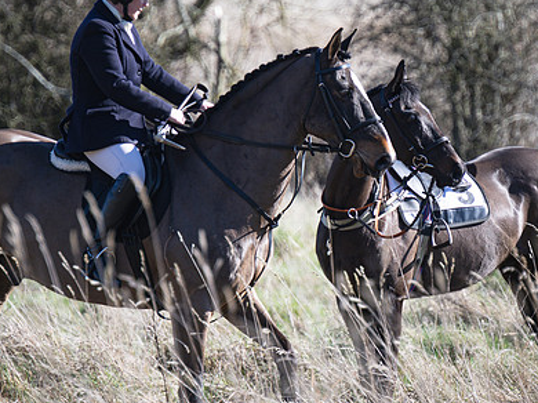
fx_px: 9848
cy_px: 143
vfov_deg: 2.3
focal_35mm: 634
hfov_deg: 3.1
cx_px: 374
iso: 160
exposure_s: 1/1000
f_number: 4
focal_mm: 240
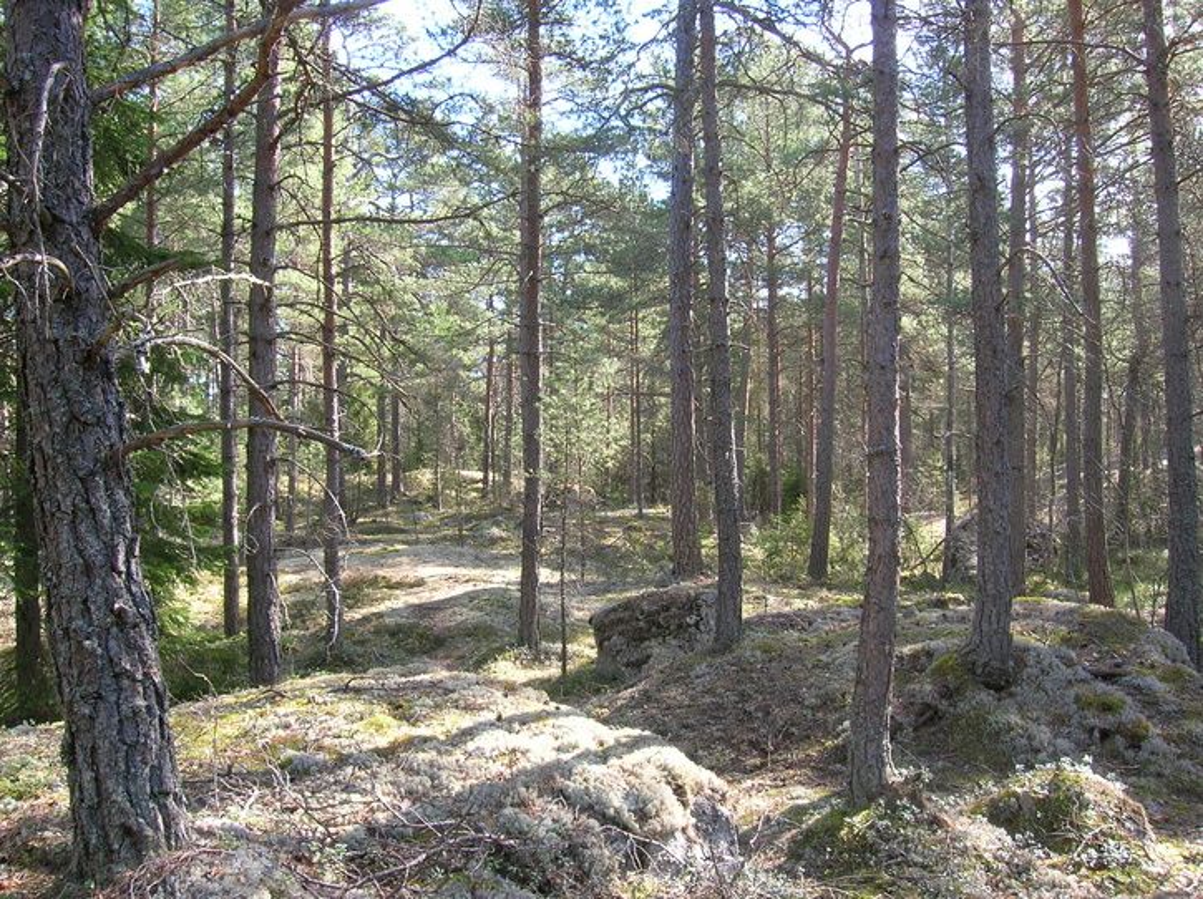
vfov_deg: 41.7
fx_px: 1180
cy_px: 450
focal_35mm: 34
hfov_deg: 54.0
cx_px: 602
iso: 50
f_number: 4.9
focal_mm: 5.7
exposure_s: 1/26
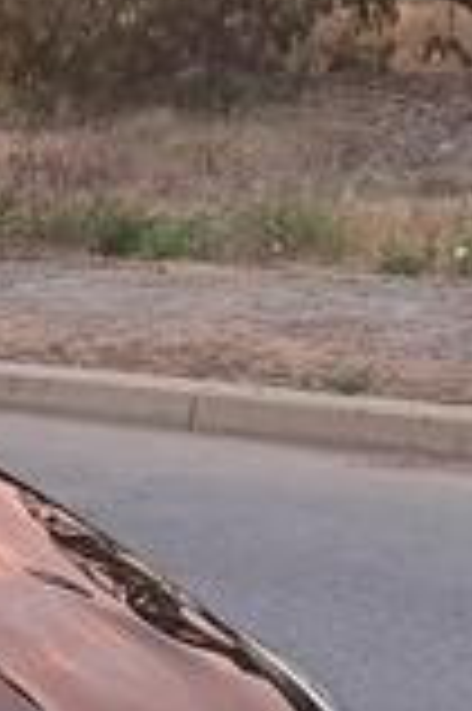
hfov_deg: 10.3
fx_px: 2286
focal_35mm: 116
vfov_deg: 17.3
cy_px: 668
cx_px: -647
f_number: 1.8
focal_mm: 4
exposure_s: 1/50
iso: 250
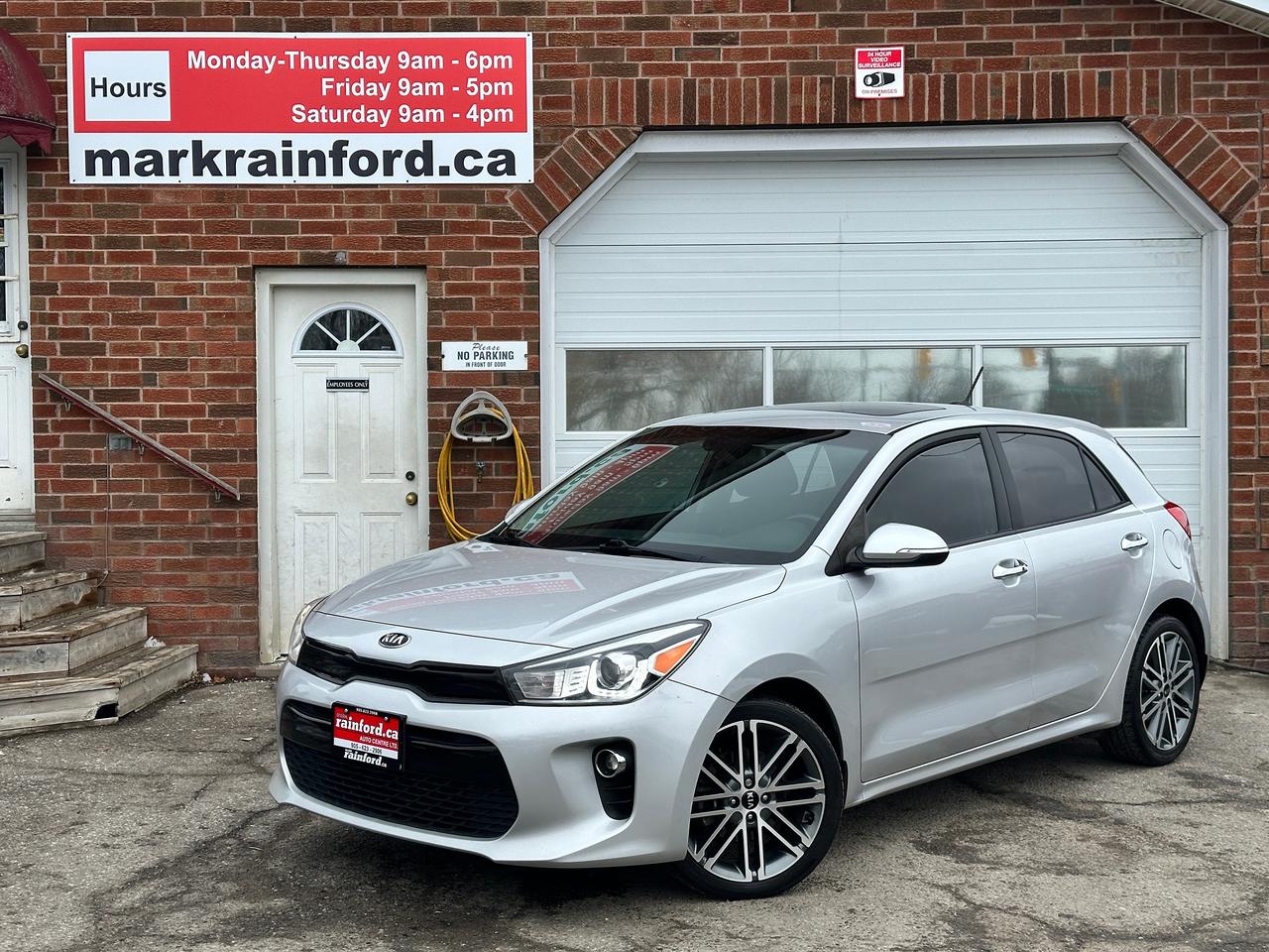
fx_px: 1760
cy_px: 476
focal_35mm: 48
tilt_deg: -1.0
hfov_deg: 39.7
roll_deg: +0.9
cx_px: 634
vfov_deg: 30.3
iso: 64
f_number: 1.78
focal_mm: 6.86
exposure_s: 1/1305
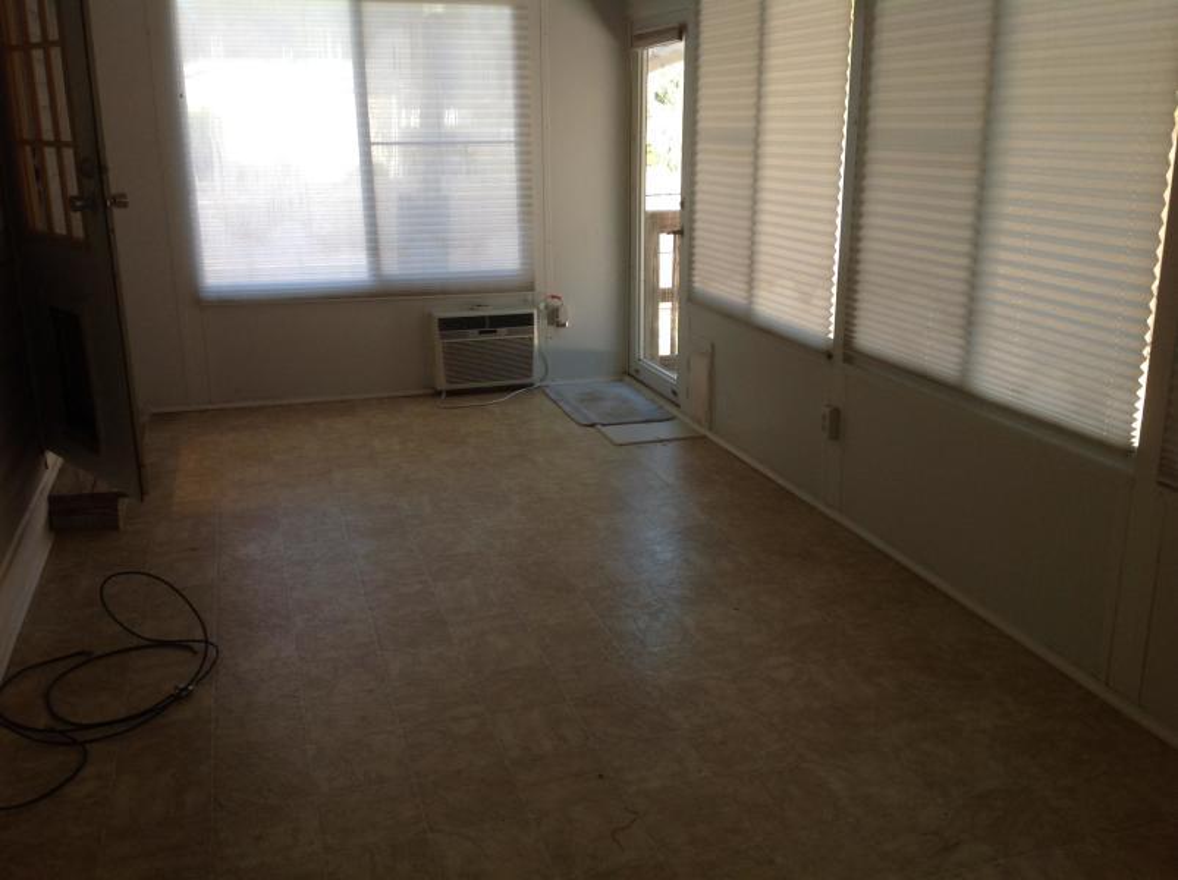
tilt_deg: -17.8
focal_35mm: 35
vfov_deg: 40.6
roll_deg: +1.3
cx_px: 589
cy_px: 440
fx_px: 1189
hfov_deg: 52.7
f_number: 2.4
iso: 50
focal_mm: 4.28
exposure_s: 1/30
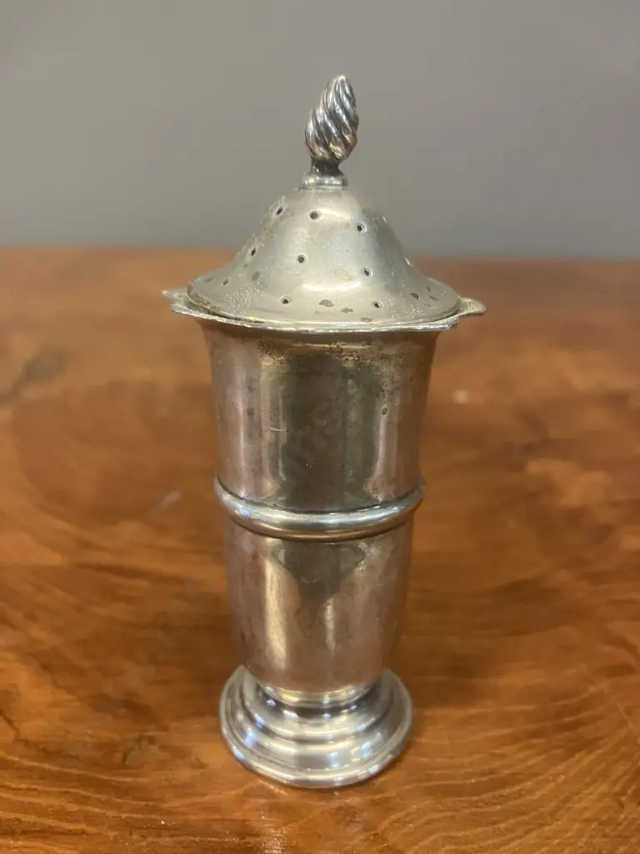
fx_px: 690
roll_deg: -1.2
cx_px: 320
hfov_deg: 49.7
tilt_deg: -20.1
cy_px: 427
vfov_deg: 63.4
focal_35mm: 28
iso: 250
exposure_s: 1/50
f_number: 1.8
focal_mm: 3.99
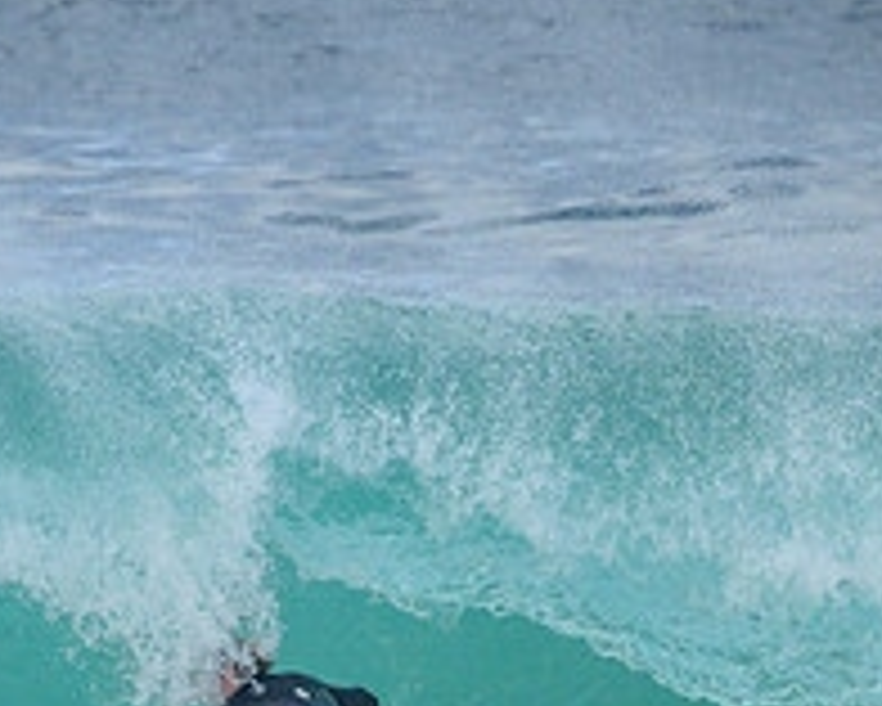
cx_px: 153
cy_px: 762
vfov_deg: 0.7
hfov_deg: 0.9
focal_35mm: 2224
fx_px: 58084
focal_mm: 800
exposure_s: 1/2000
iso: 1100
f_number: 11
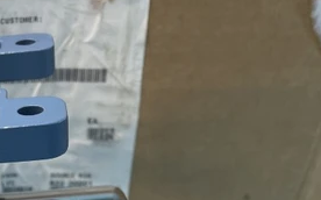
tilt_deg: -34.5
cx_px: -6
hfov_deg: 26.0
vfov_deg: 16.0
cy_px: 290
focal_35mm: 75
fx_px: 656
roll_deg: -2.5
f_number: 1.6
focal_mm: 4.2
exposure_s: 1/173
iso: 32
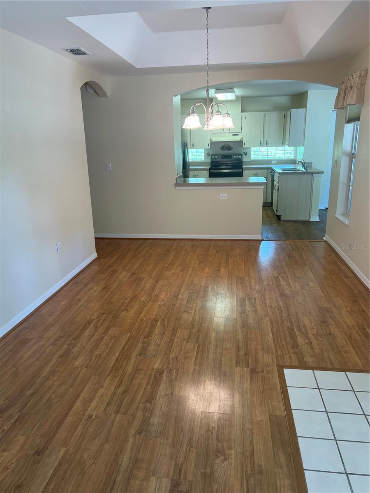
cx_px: 185
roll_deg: +1.3
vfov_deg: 67.3
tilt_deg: -15.1
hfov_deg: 53.1
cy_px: 246
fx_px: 371
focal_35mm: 26
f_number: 1.5
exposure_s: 1/120
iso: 80
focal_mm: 5.7
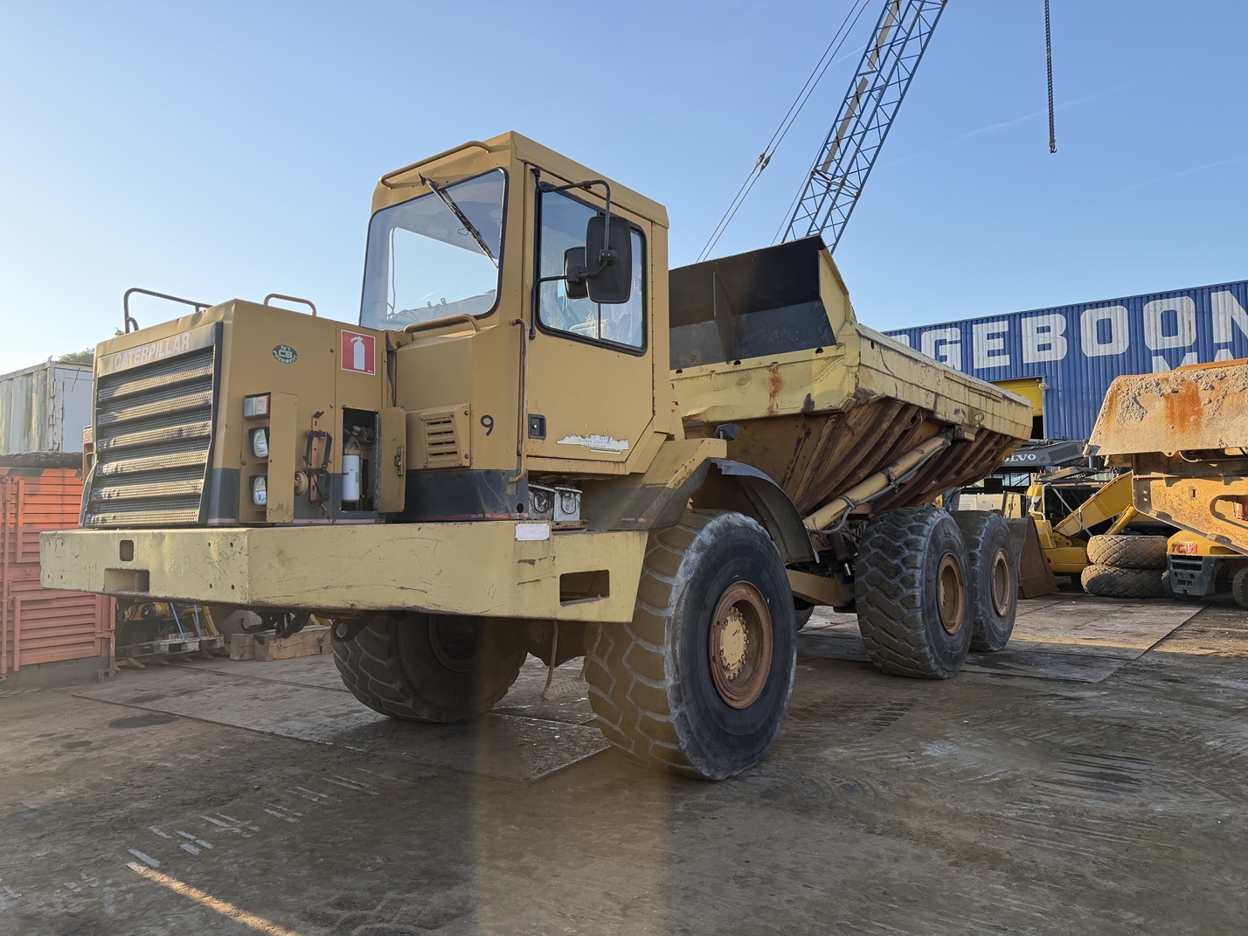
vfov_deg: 56.8
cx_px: 624
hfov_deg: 71.6
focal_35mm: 24
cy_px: 468
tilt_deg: +2.2
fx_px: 865
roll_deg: +0.3
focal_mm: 6.76
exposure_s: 1/868
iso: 100
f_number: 1.78
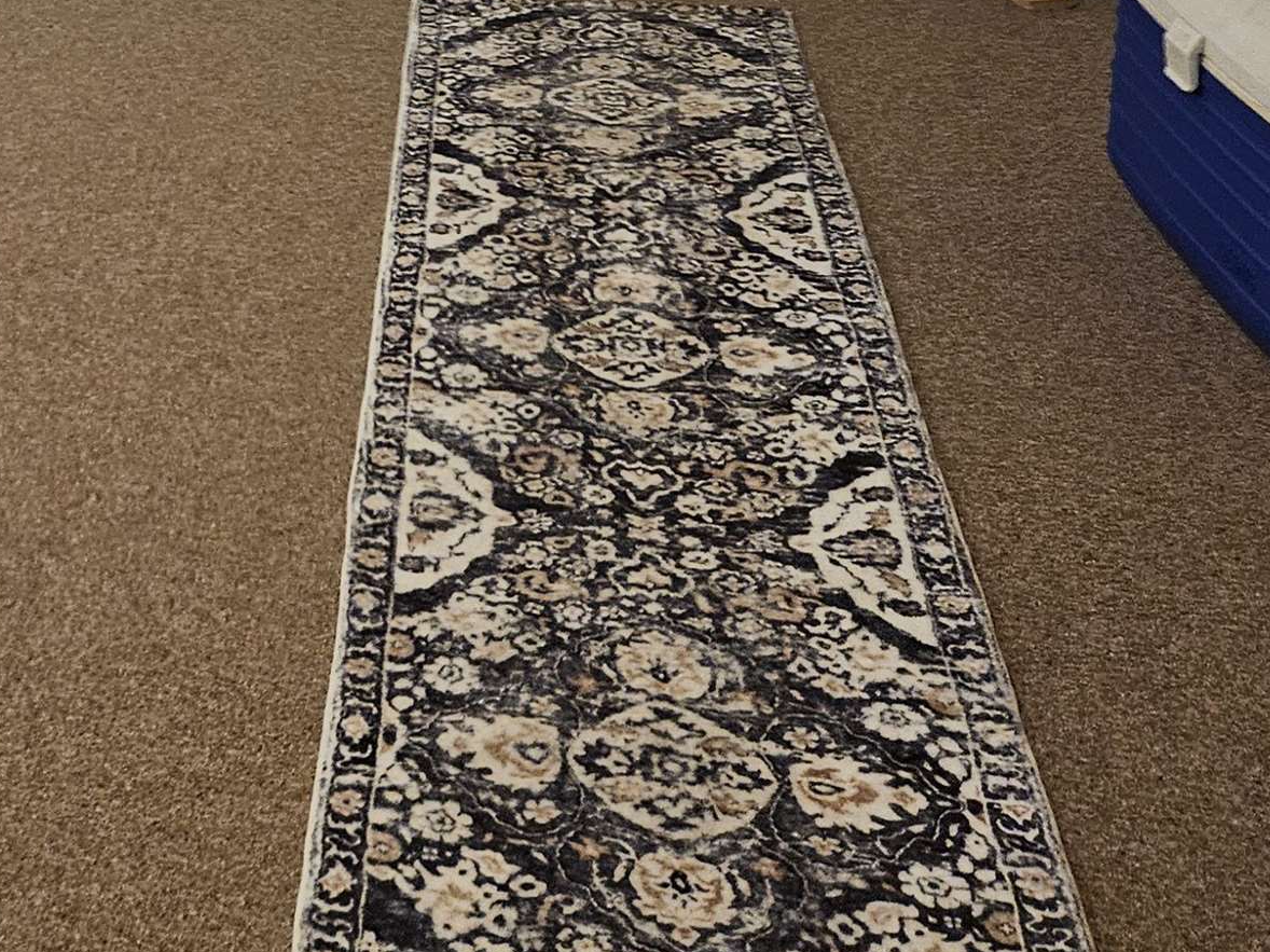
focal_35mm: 60
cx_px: 37
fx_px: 2201
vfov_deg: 22.1
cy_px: -266
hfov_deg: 30.2
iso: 640
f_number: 1.8
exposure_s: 1/40
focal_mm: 5.4
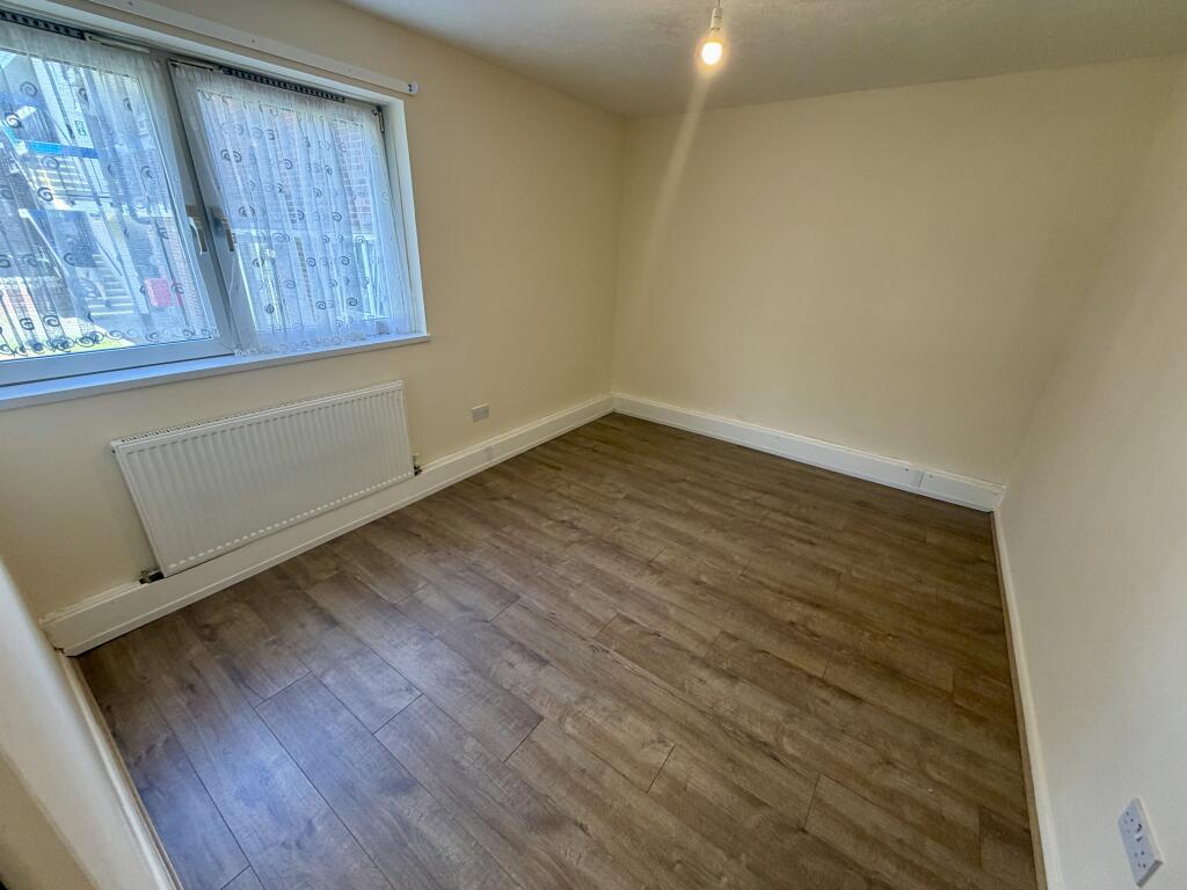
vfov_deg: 85.7
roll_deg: -1.7
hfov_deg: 102.1
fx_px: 480
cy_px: 445
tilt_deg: -23.1
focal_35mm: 14
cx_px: 594
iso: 200
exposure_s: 1/50
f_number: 2.2
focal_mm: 2.22
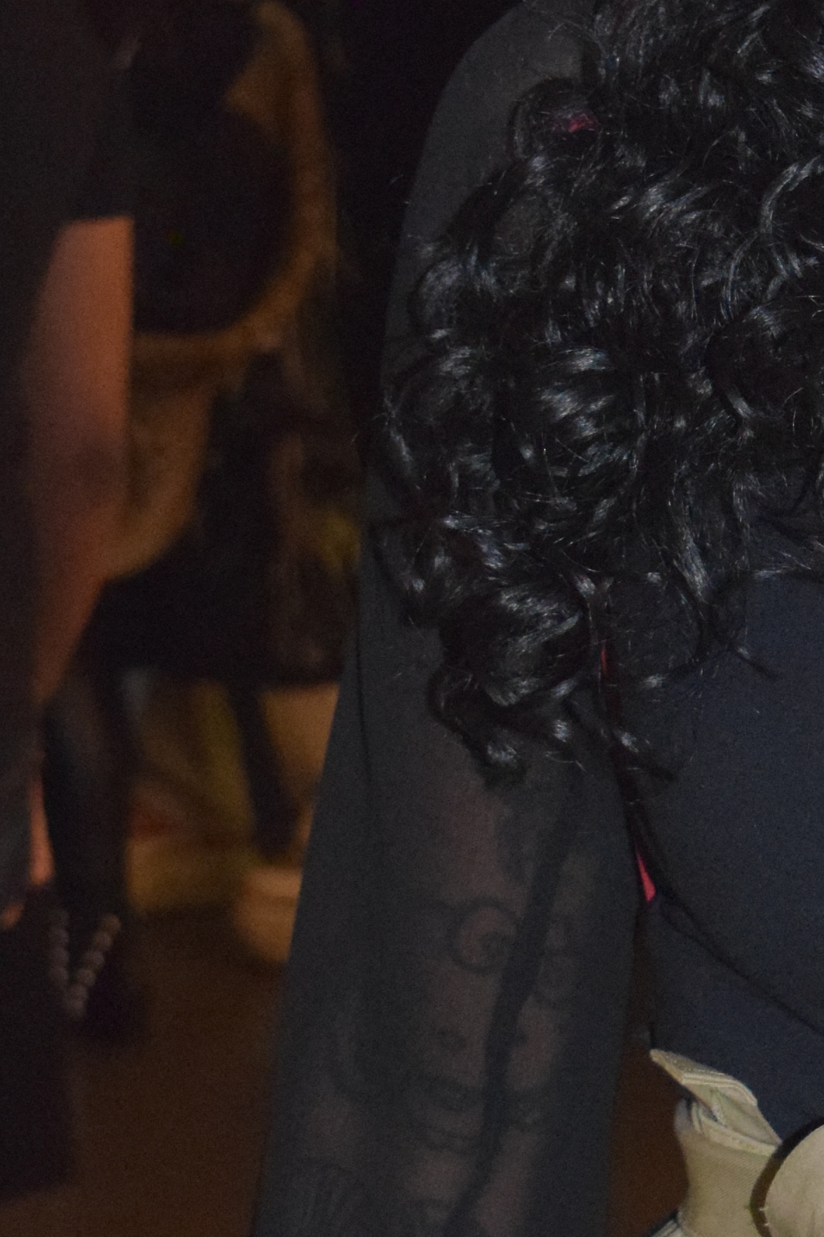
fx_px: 5255
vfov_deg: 13.4
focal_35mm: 153
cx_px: 1162
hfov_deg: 8.8
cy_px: 401
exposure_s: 1/60
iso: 3200
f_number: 4.2
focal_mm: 30
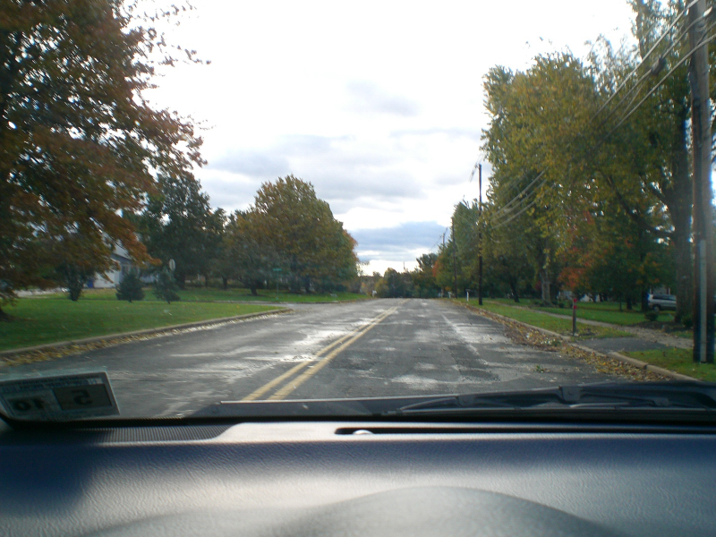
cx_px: 358
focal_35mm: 38
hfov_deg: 49.0
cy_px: 268
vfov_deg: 37.7
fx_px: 786
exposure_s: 1/125
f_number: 4.4
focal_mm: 6.3
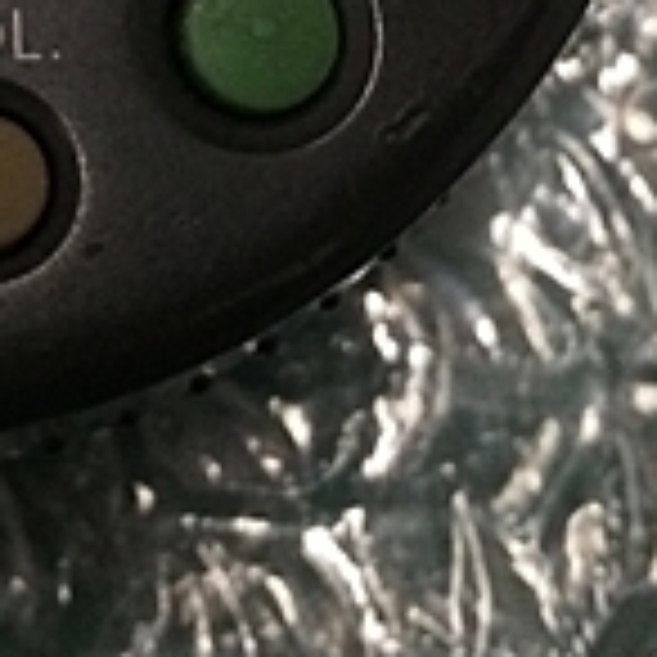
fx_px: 2405
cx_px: -72
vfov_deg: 14.3
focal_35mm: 112
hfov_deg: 15.1
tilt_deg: -70.4
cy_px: -382
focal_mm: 4.15
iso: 100
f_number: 2.2
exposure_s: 1/30
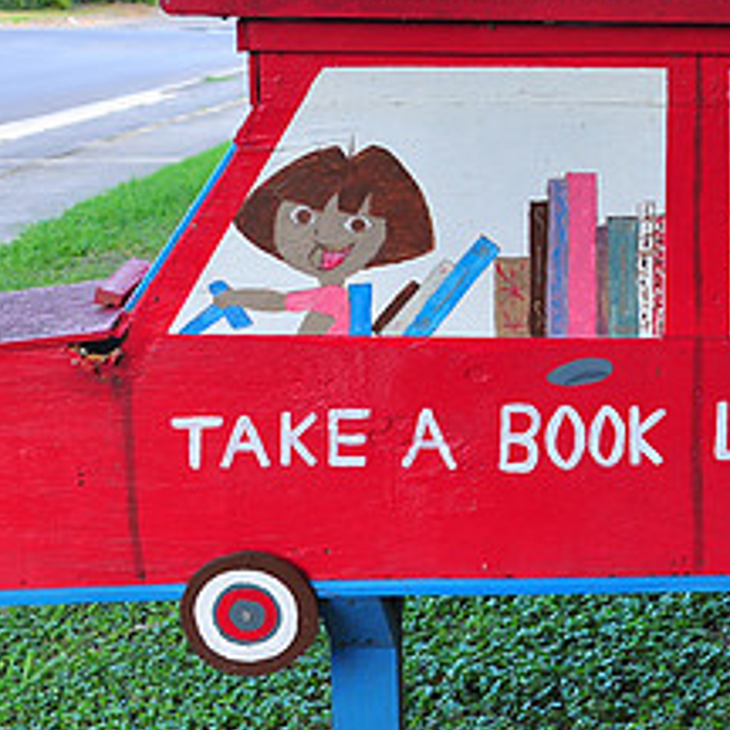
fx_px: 1956
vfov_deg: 21.1
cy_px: 248
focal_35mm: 82
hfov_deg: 20.7
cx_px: 673
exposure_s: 1/125
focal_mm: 24
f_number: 5
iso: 200
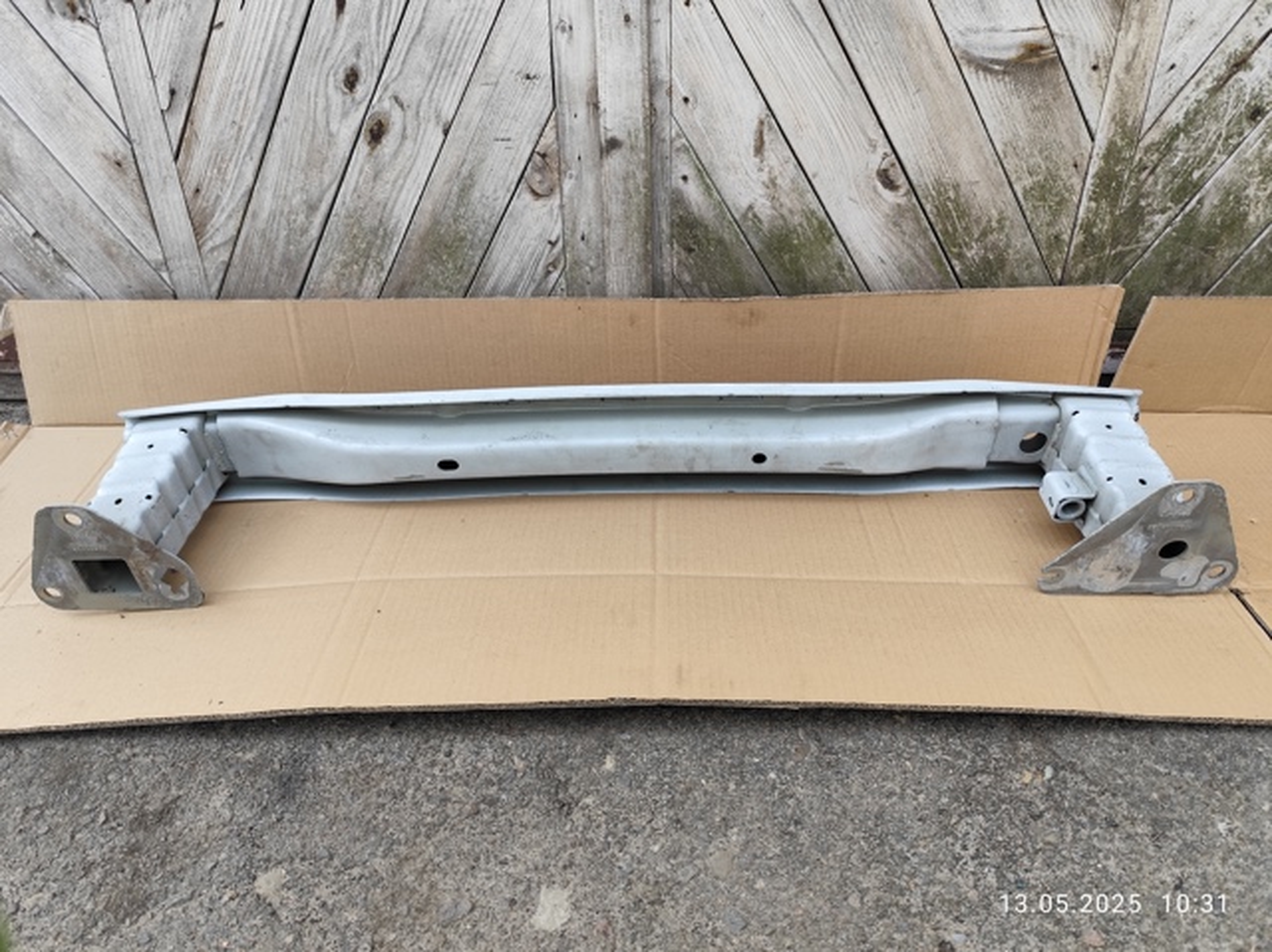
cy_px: 476
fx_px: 845
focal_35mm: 23
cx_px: 636
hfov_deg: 74.0
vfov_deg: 58.8
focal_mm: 6.19
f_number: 1.65
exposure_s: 1/211
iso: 50
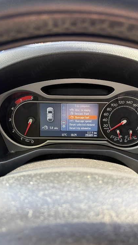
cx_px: 75
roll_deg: -0.5
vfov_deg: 67.9
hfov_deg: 41.5
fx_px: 182
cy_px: 120
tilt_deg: -20.9
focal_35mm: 28
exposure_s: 1/128
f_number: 1.78
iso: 160
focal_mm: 6.76
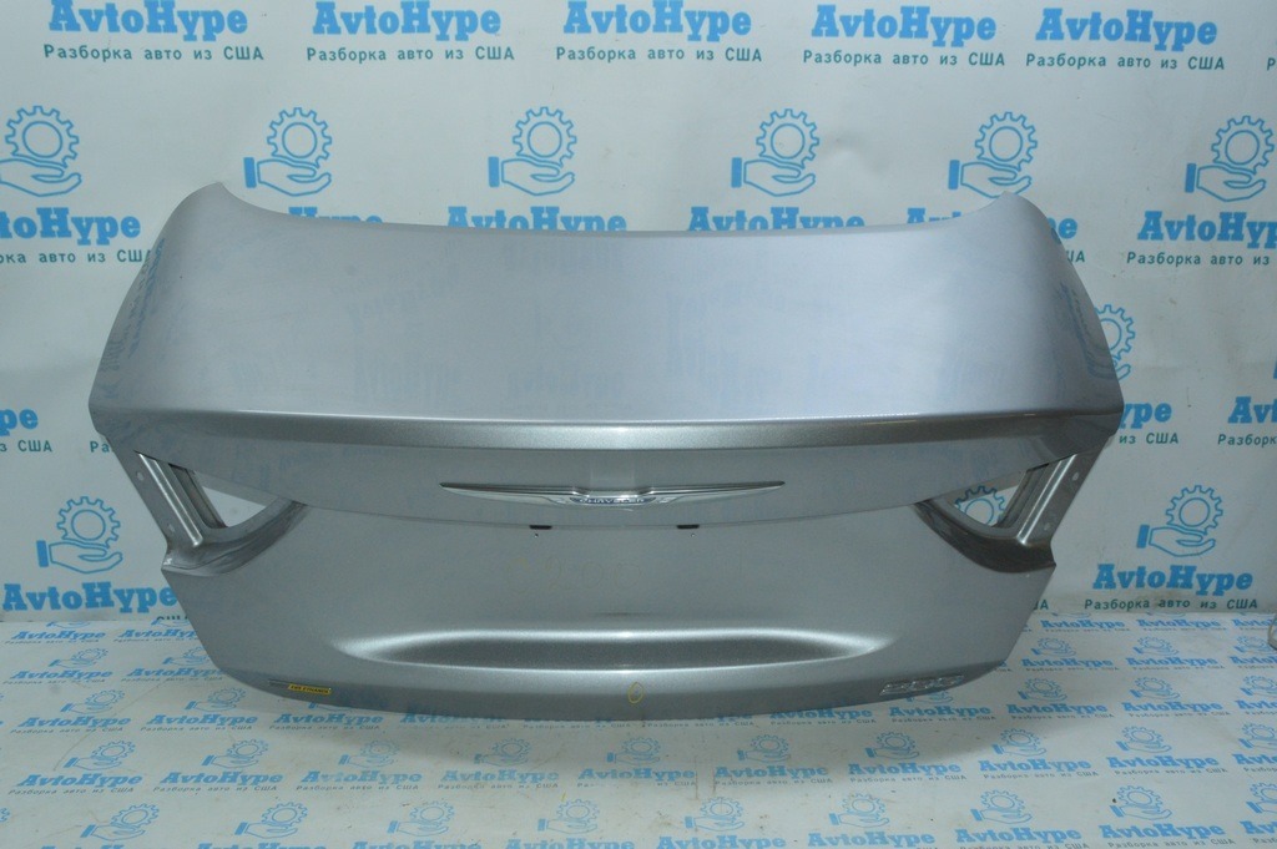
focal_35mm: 27
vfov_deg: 47.9
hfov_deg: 67.4
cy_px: 424
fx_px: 957
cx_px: 638
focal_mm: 18
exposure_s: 1/40
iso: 1800
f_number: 16
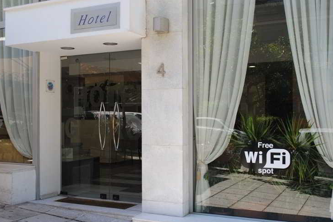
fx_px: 398
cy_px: 115
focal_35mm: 43
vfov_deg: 31.2
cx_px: 157
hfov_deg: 45.4
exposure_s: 1/125
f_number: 5.6
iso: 100
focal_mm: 26
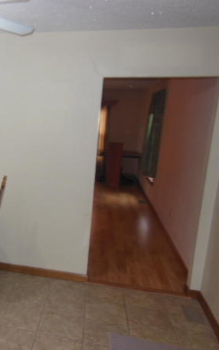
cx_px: -10
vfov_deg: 52.8
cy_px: 178
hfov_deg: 31.3
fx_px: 354
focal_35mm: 37
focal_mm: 4.5
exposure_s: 1/25
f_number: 3.5
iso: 200
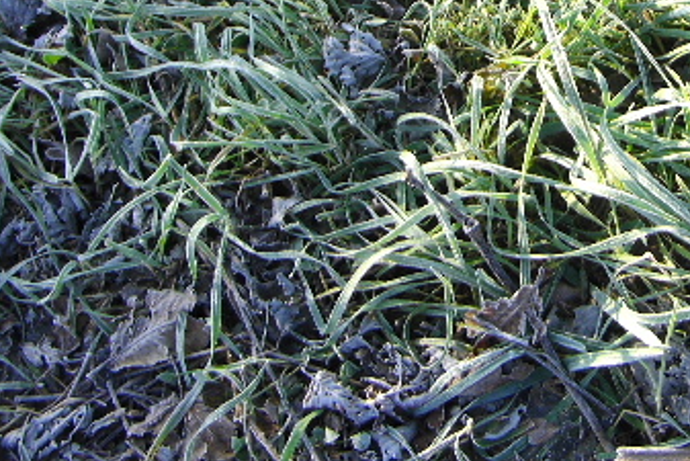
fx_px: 1438
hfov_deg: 26.2
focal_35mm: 75
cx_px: 612
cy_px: 33
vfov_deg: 17.9
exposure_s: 1/100
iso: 50
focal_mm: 6.3
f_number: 3.4
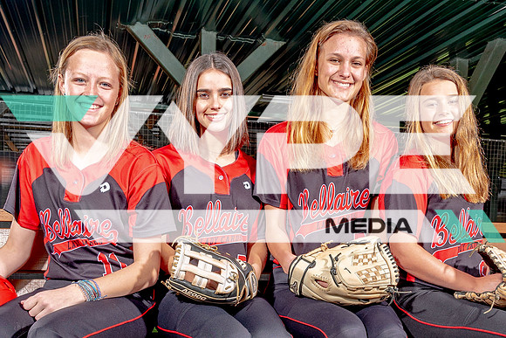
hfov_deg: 43.8
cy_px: 302
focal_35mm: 45
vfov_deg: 28.9
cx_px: 268
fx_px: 629
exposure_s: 1/125
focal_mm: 24
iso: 100
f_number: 8
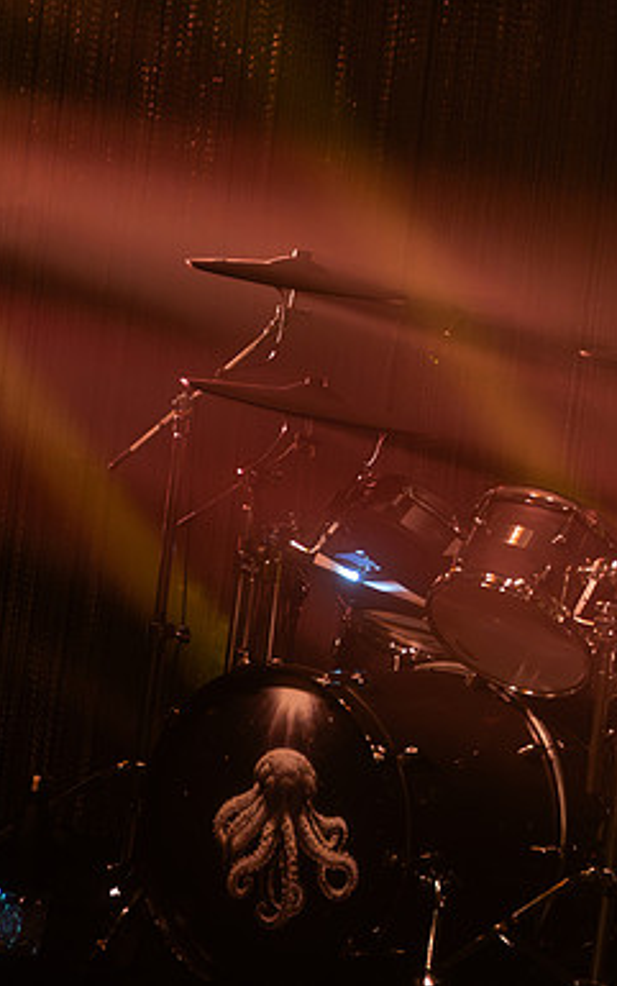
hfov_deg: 3.4
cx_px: 835
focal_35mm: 385
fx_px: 10347
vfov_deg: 5.5
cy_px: 384
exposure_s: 1/320
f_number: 4
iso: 2500
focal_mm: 200
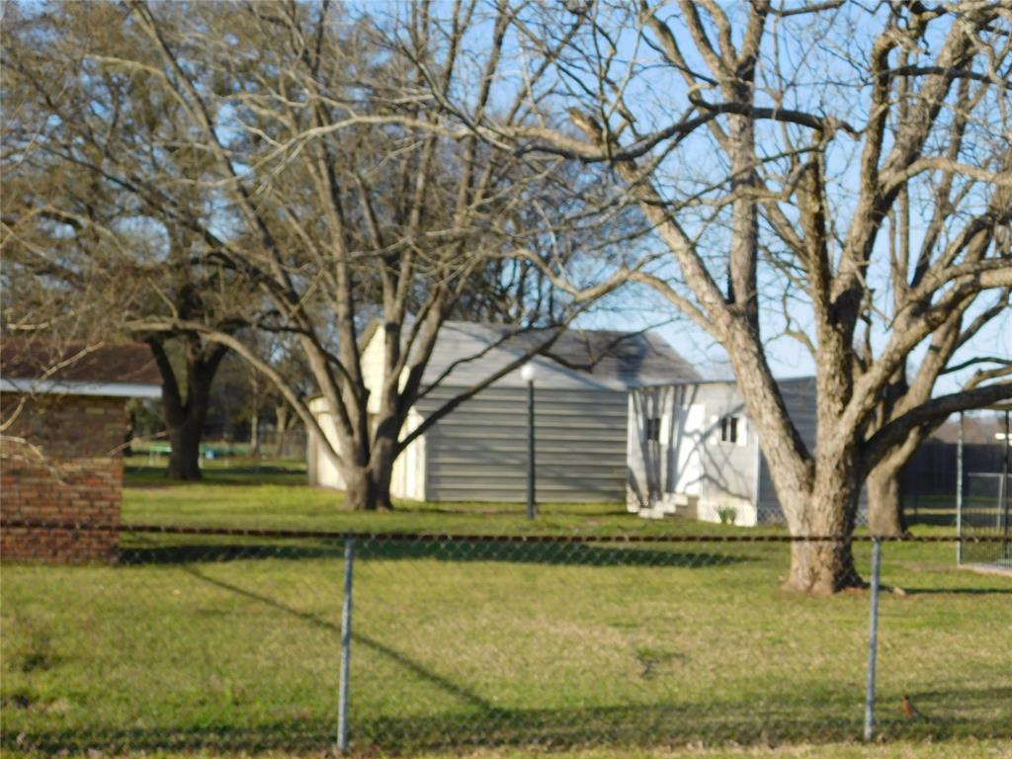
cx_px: 506
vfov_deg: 24.8
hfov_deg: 32.7
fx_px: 1725
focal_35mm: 59
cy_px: 380
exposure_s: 1/640
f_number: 4
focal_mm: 10.4
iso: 125
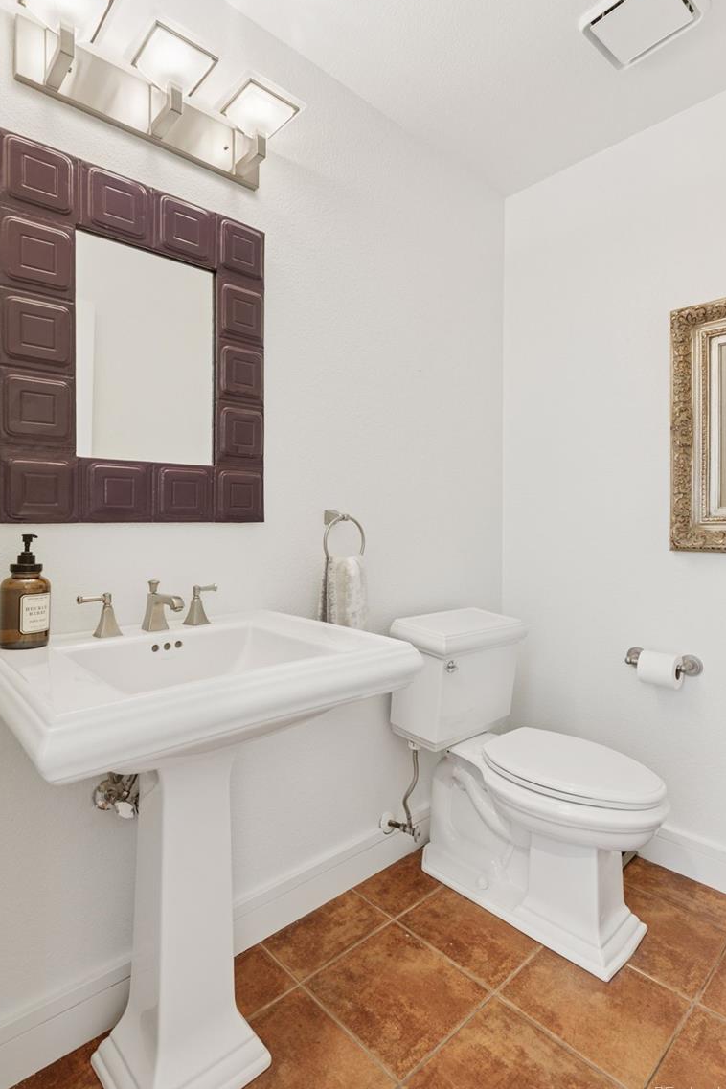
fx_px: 575
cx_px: 352
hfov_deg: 64.5
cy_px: 530
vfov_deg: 86.9
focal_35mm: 19
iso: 400
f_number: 8
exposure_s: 1/4
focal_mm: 18
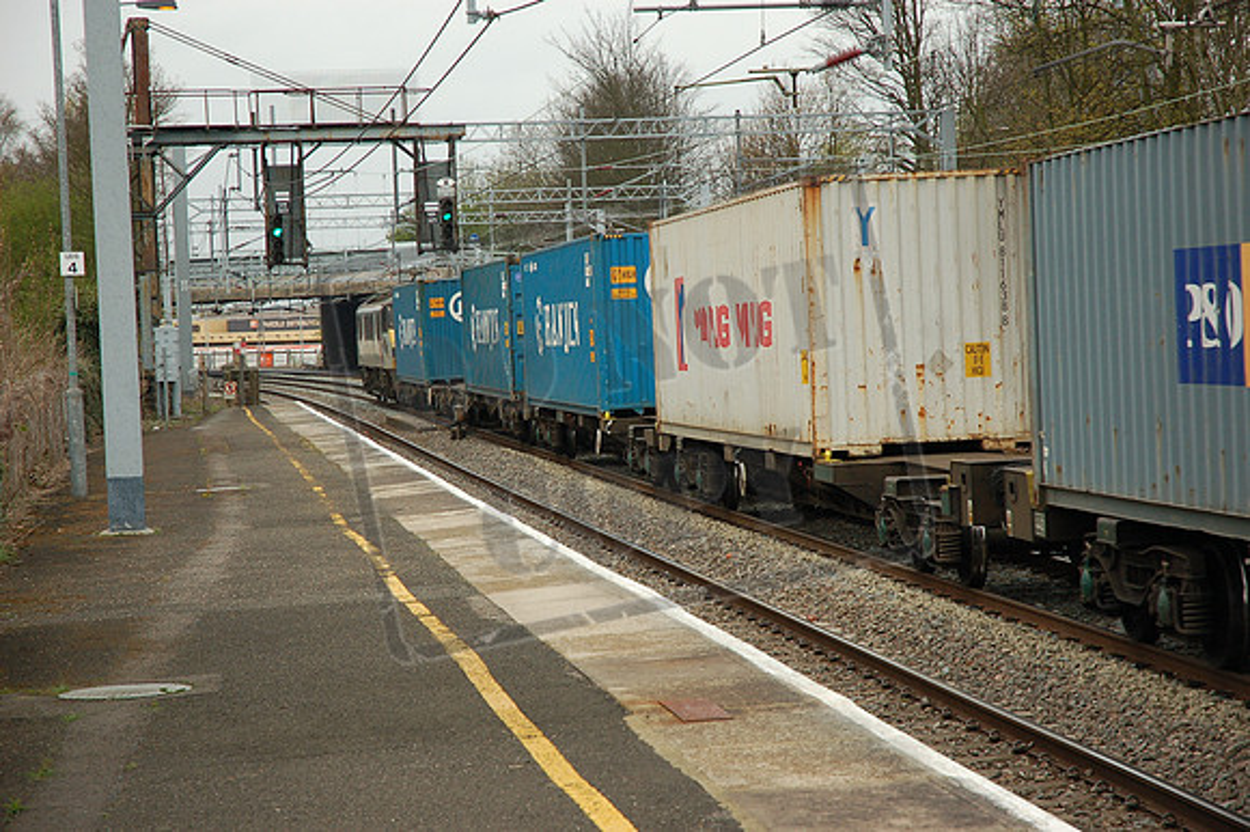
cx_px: 625
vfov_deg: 14.0
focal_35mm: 98
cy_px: 416
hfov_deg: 20.9
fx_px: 3383
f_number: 4.5
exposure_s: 1/500
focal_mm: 65
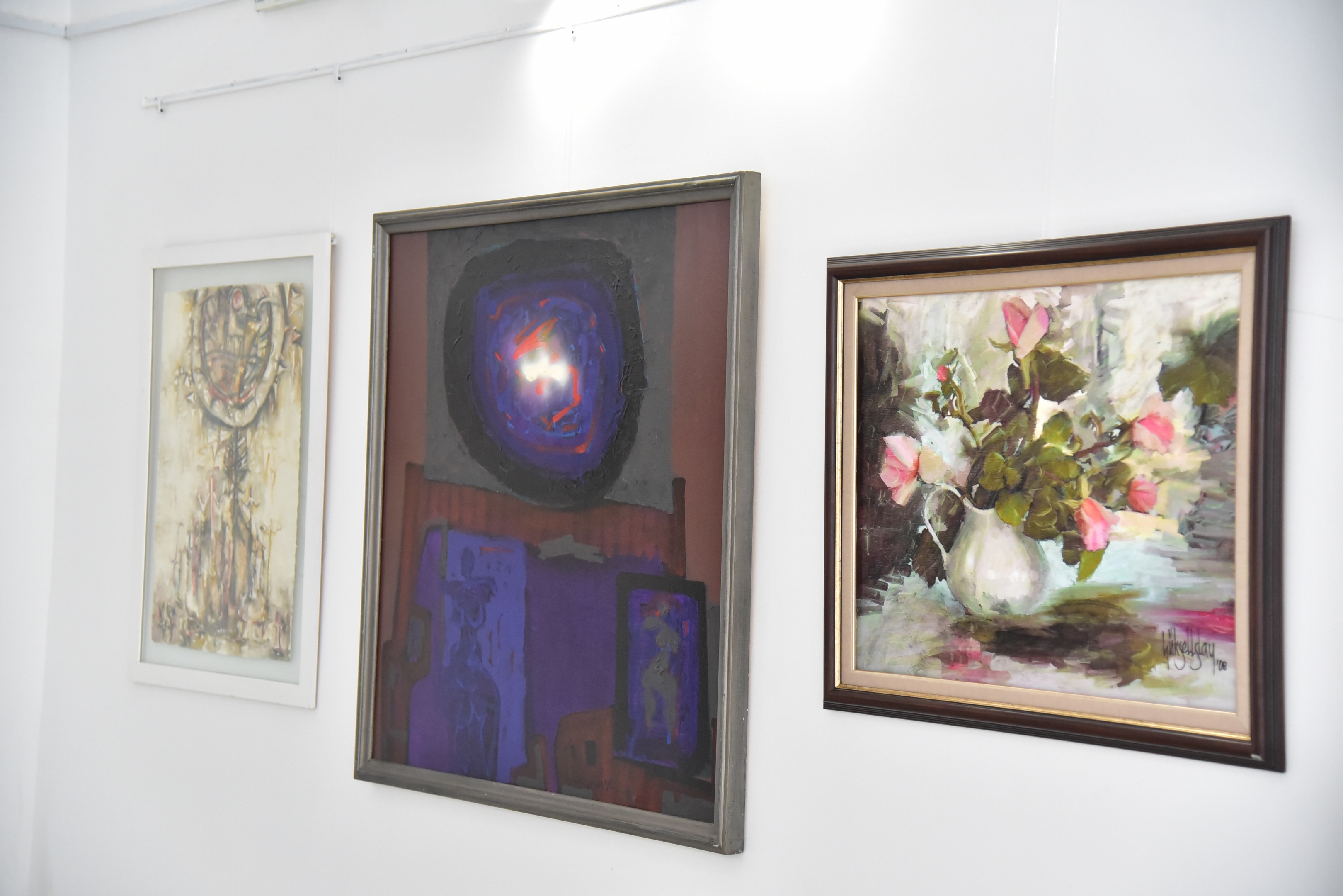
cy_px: 448
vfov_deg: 20.9
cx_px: 672
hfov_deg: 31.0
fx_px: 2425
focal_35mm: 65
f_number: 4
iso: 3200
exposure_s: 1/800
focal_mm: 65
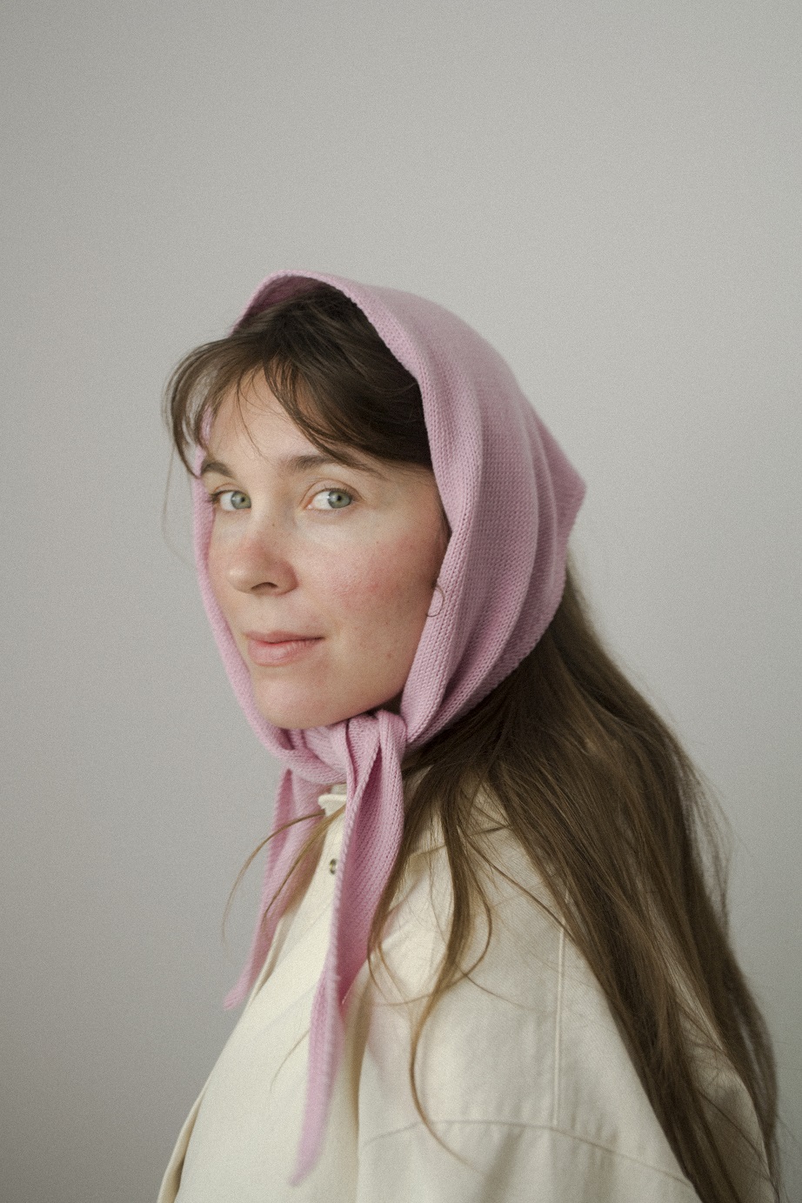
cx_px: 401
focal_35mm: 54
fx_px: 1804
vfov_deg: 36.9
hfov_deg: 25.1
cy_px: 602
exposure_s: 1/50
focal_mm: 36
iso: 100
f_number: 5
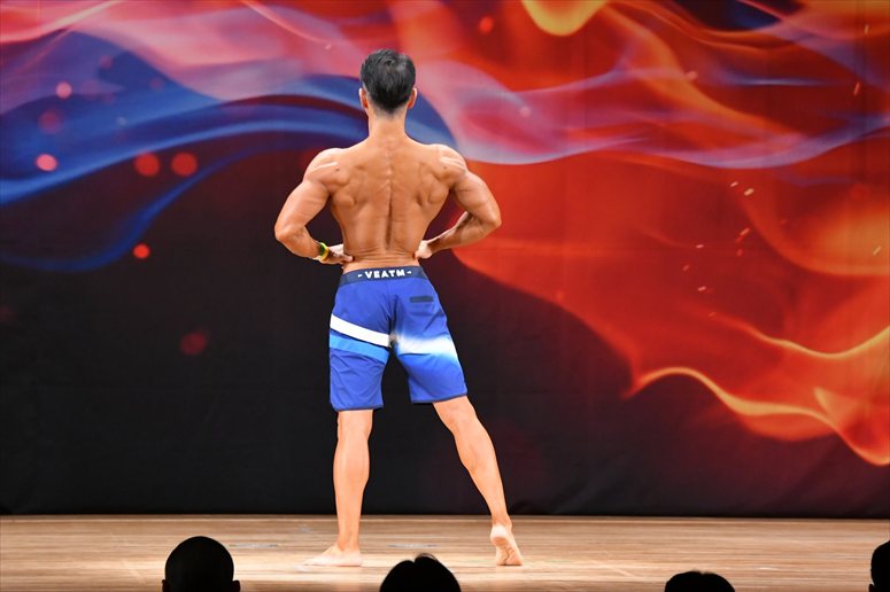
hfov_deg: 8.6
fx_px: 5931
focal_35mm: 240
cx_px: 445
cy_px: 296
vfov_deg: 5.7
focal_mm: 160
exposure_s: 1/400
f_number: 5.6
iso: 3200
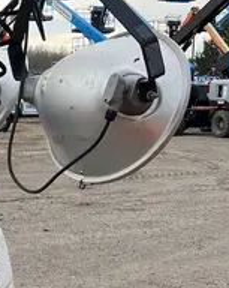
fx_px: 824
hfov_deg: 15.3
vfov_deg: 19.5
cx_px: -40
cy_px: 241
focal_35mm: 97
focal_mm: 5.1
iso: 50
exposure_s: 1/1066
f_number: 1.6
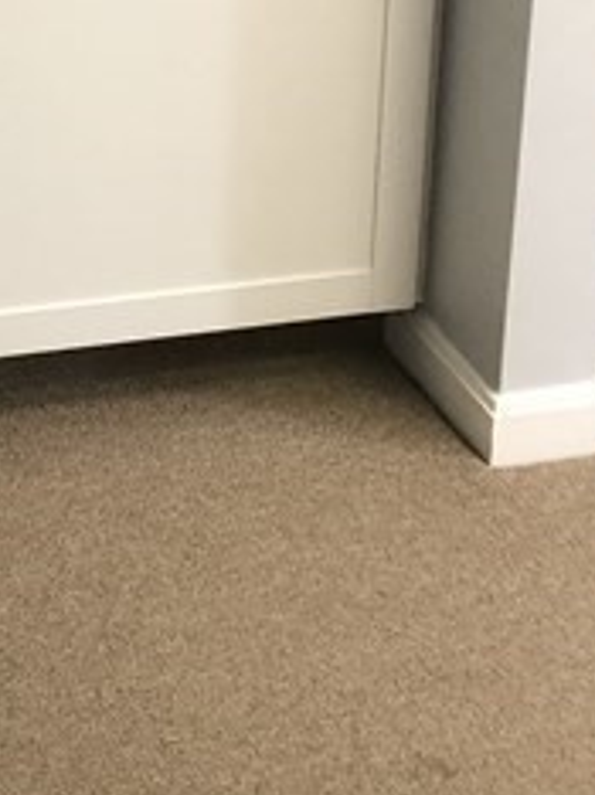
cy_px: -275
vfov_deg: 19.5
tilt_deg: -15.8
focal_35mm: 92
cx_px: -333
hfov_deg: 14.8
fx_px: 2112
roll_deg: +1.7
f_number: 1.8
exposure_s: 1/30
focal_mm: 4
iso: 32
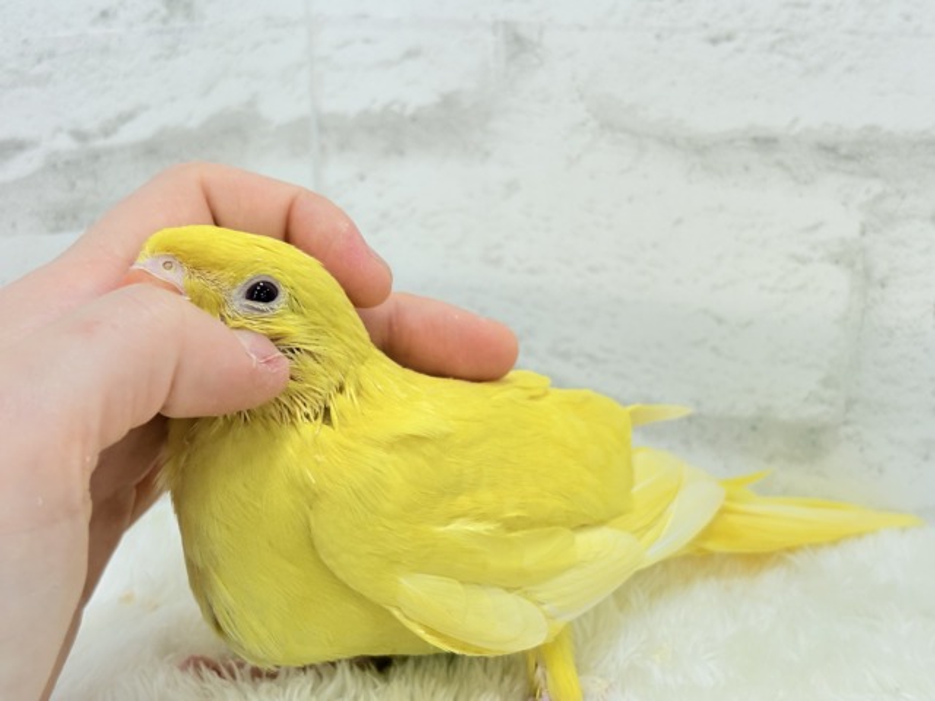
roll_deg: +1.7
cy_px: 350
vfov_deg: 28.0
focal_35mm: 52
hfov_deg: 36.8
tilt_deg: -16.2
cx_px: 468
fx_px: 1405
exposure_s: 1/100
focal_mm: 5.96
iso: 64
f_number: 1.6
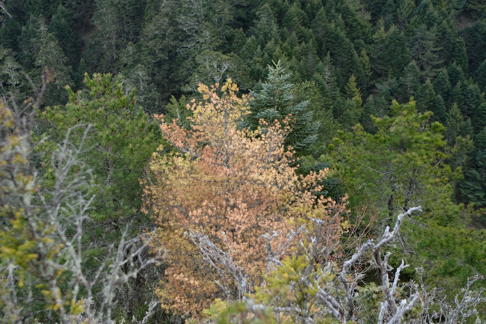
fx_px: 473
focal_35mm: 35
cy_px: 162
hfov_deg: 54.4
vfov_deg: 37.9
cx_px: 243
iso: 400
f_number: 2.8
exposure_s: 1/1250
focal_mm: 23
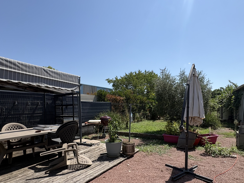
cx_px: 130
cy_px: 112
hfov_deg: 81.6
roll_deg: +2.0
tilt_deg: -0.2
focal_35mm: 20
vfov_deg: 65.2
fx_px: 141
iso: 50
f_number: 2.2
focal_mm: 2.22
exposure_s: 1/1536
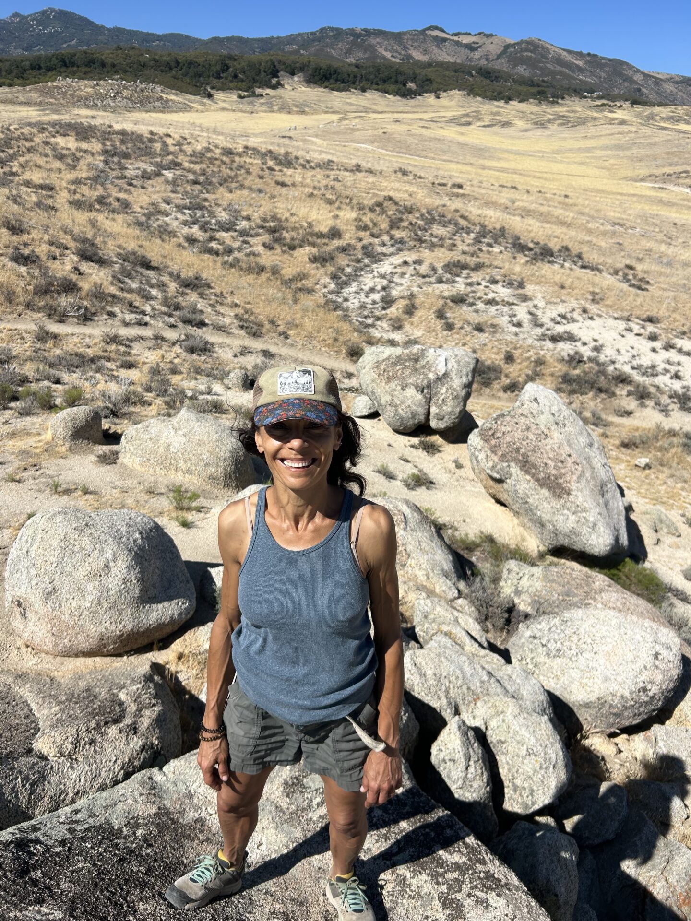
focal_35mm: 26
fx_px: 692
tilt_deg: -24.5
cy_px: 460
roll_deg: -4.6
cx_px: 346
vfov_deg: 67.3
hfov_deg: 53.1
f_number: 1.5
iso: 50
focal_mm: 5.7
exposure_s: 1/5587
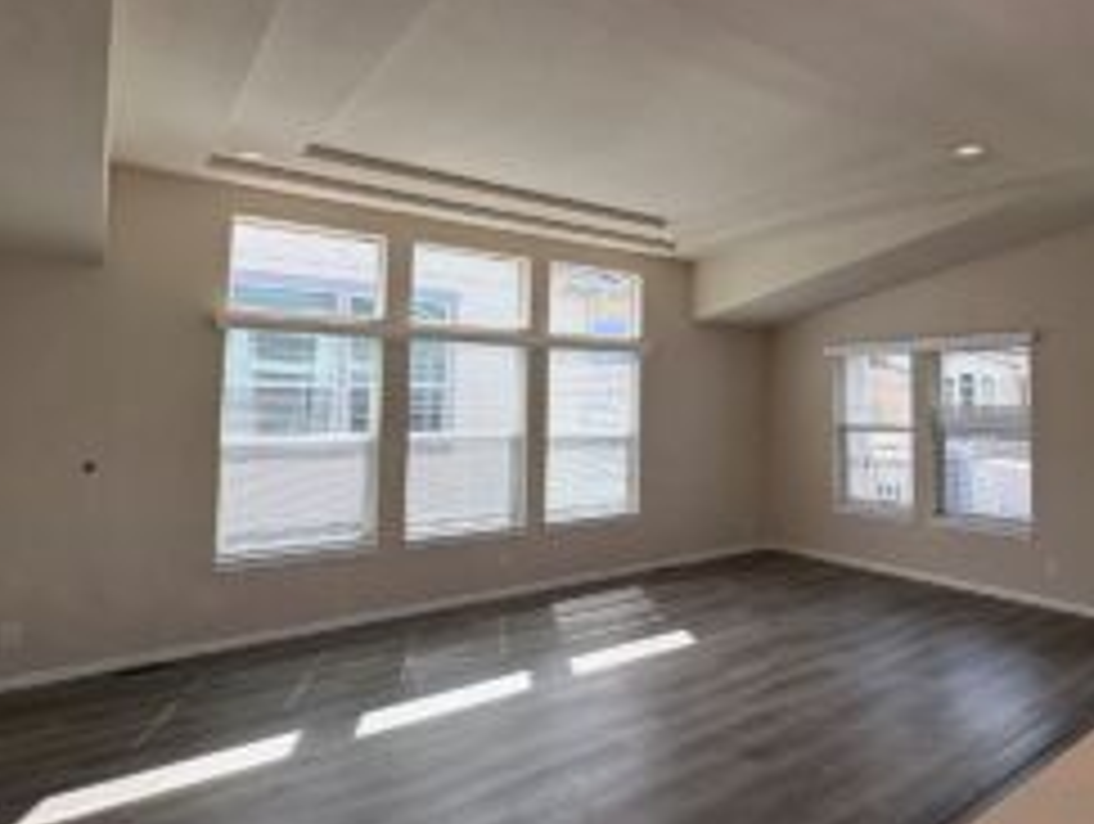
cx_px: 752
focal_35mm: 23
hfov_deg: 71.1
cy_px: 360
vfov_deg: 58.8
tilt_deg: +2.8
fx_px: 728
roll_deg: +0.2
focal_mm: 2.22
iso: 40
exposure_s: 1/287
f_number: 2.2
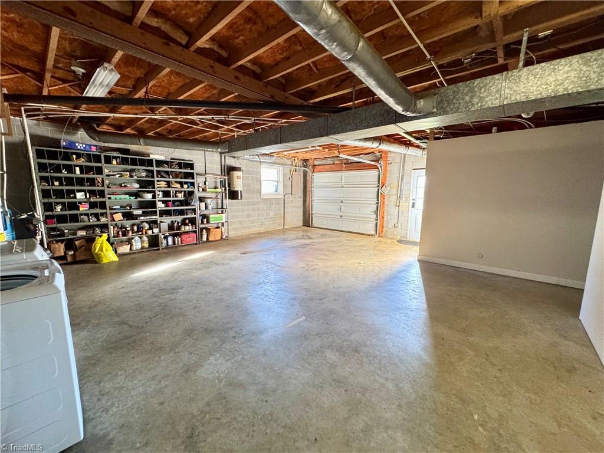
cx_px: 302
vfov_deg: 85.7
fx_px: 244
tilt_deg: -9.2
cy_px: 226
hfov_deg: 102.1
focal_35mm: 14
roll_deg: -0.3
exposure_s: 1/60
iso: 500
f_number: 2.2
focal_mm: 2.22
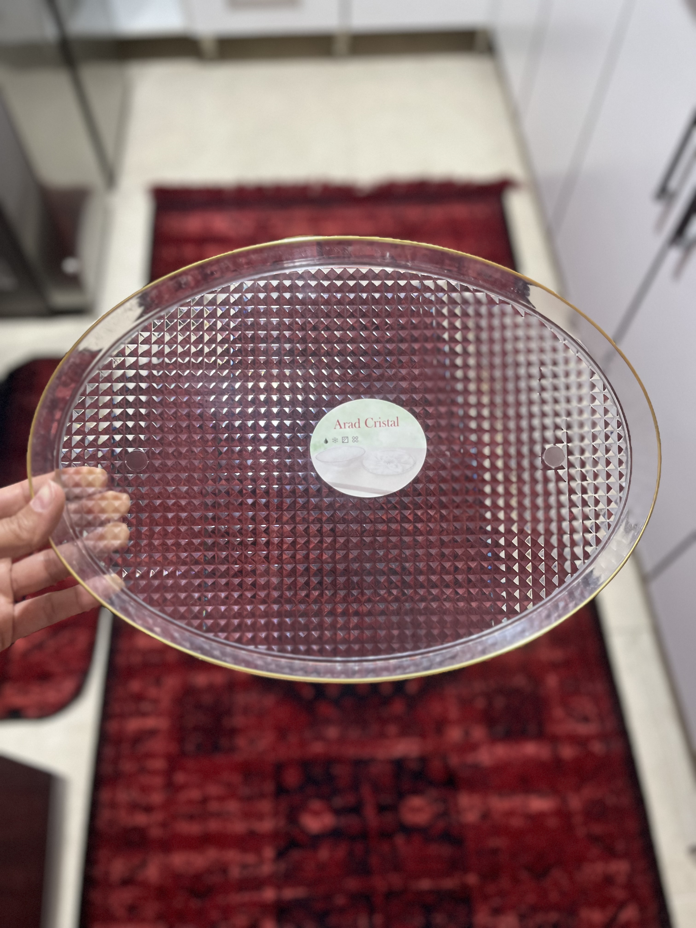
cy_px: 464
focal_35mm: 26
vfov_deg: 67.3
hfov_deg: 53.1
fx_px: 697
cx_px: 348
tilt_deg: -60.5
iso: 400
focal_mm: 5.1
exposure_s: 1/50
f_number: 1.6
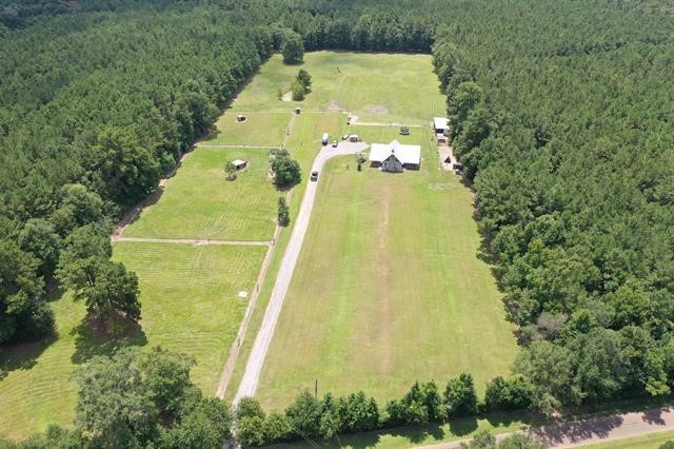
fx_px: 524
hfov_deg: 65.5
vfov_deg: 46.4
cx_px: 337
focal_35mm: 28
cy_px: 224
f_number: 5
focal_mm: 10.26
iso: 100
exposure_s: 1/240
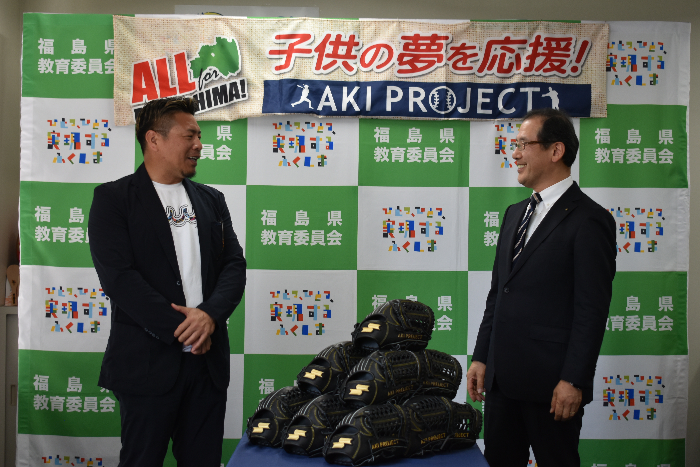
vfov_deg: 21.9
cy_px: 232
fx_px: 1205
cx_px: 353
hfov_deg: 32.4
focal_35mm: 62
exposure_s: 1/80
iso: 400
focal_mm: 40
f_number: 5
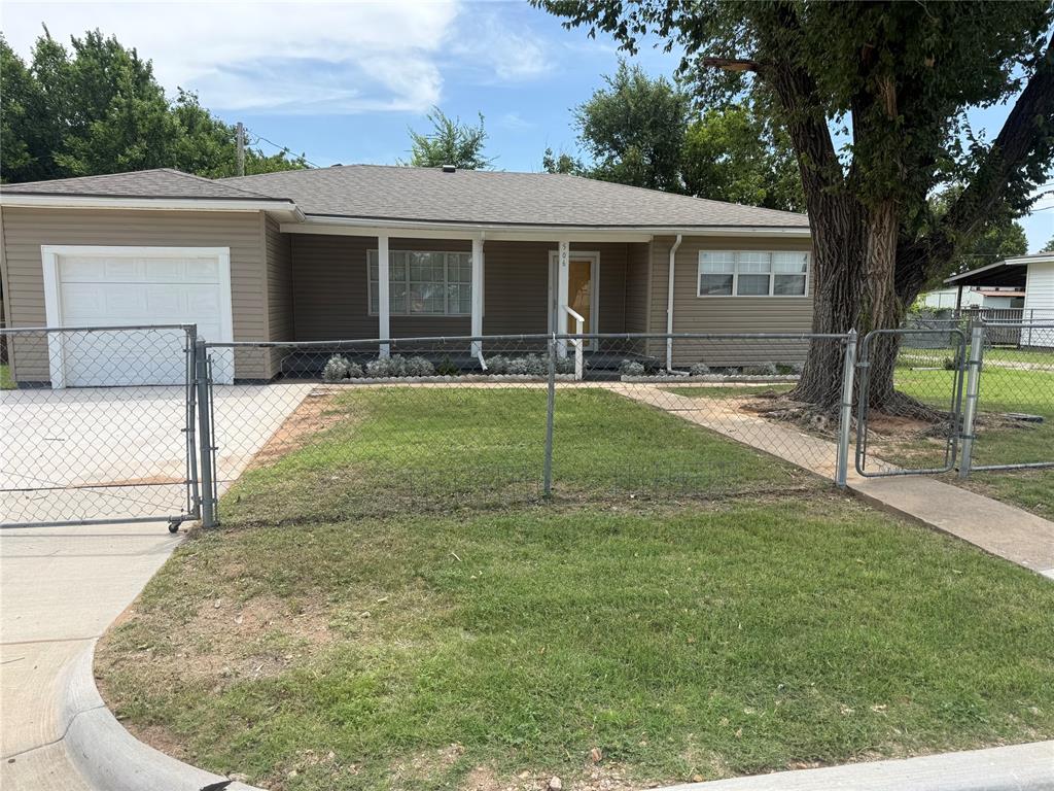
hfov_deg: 71.6
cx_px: 527
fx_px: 731
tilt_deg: -7.0
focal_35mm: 24
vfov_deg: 56.8
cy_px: 396
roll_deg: +0.3
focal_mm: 6.76
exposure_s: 1/2907
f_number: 1.78
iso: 80
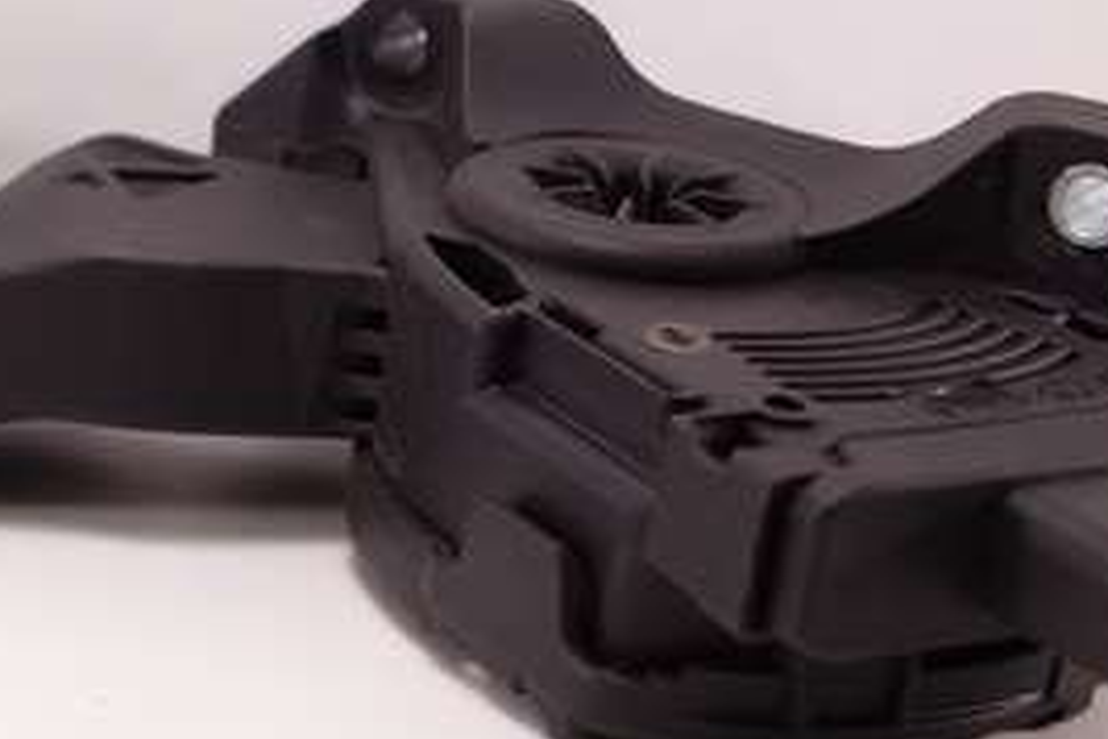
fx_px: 2647
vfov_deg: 15.9
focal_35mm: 86
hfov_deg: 21.8
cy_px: 330
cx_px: -249
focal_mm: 10.4
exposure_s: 1/100
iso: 125
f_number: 2.2
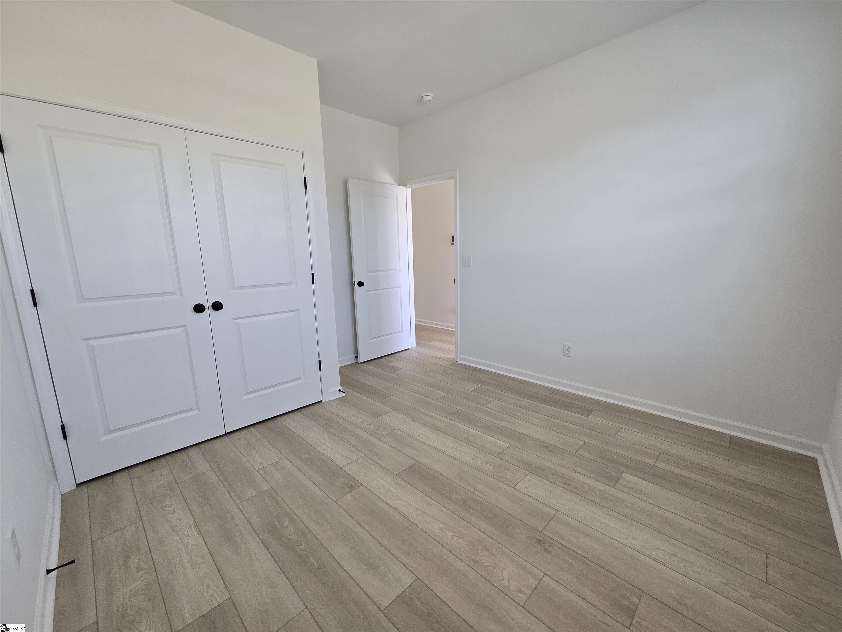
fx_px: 316
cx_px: 421
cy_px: 316
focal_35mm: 13
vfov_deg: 89.9
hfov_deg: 106.2
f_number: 2.2
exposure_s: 1/120
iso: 80
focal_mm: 2.2
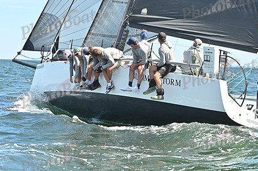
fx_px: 795
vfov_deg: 12.3
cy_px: 48
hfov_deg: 18.4
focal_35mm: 111
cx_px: 148
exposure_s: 1/1600
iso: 250
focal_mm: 75
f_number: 5
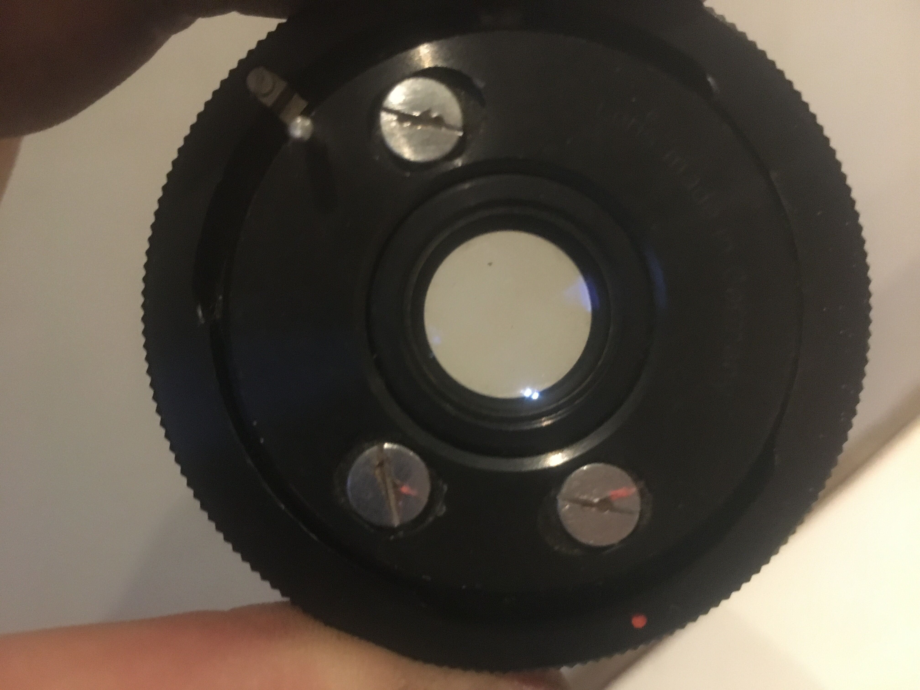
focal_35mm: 29
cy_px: 345
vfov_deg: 48.2
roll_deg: +25.1
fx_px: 771
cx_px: 460
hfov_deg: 61.7
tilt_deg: -30.8
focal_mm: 4.15
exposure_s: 1/17
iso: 320
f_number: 2.2
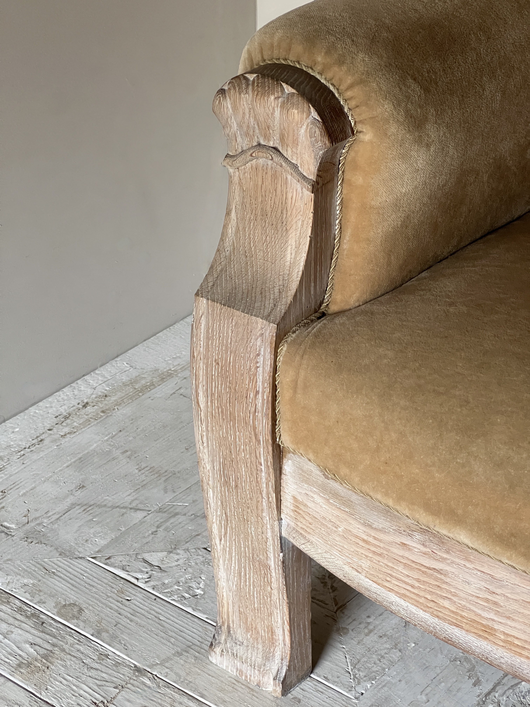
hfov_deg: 19.1
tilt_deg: -30.4
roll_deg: +0.8
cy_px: 354
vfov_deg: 25.3
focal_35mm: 77
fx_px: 1572
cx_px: 265
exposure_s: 1/43
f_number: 2.8
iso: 800
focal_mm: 9
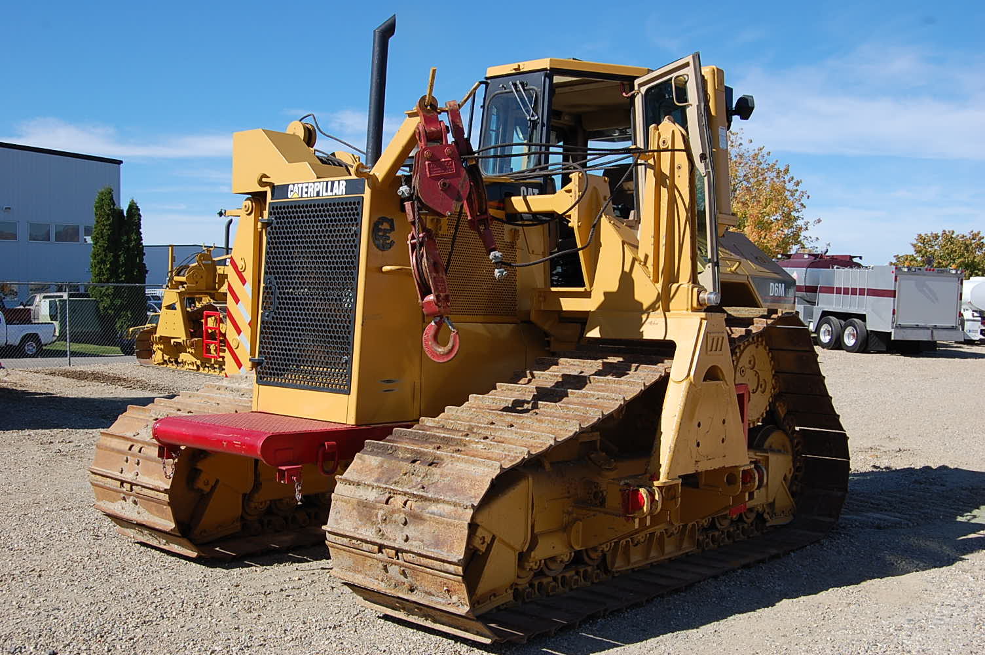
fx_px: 1066
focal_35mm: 39
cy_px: 328
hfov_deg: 49.6
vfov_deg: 34.1
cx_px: 492
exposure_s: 1/320
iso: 200
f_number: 9
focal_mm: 26
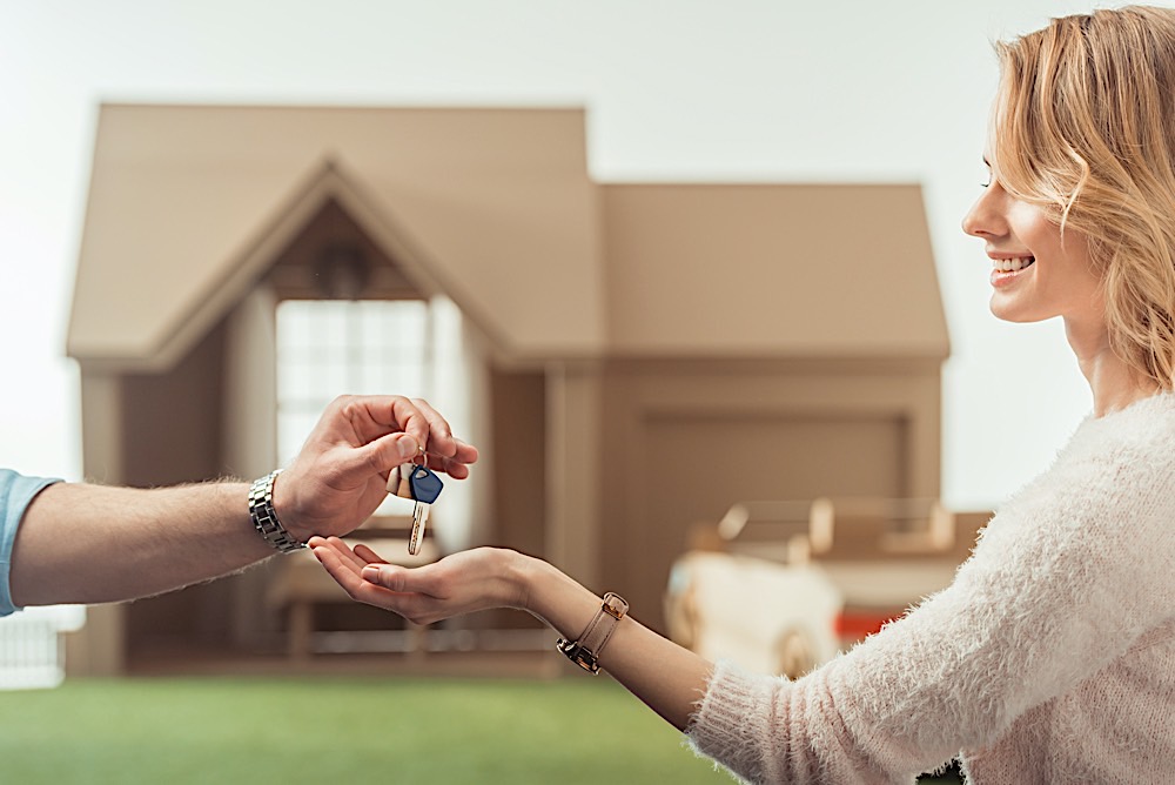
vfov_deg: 17.1
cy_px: 392
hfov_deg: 25.3
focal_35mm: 80
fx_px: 2613
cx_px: 588
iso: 320
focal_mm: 80
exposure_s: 1/250
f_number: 4
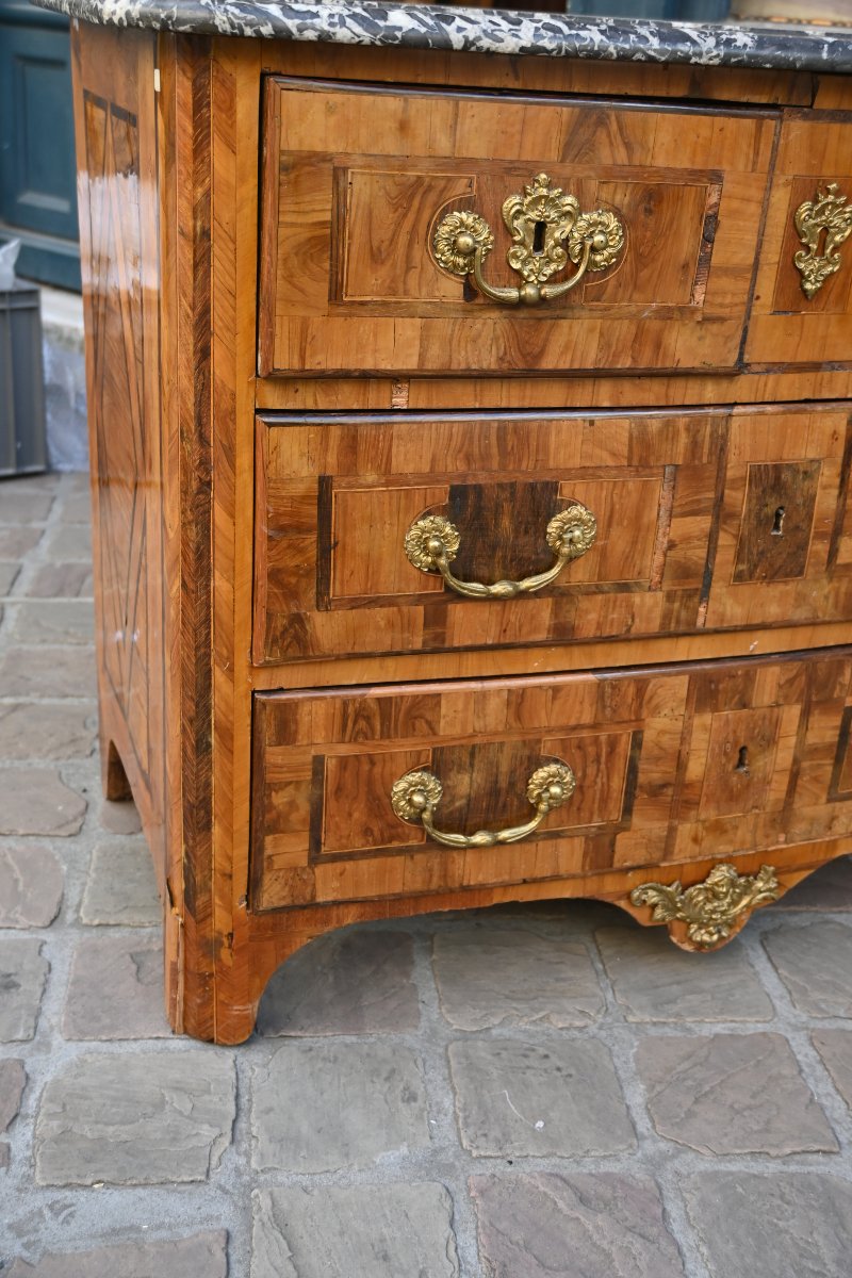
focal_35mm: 40
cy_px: 639
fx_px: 1411
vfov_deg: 48.7
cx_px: 426
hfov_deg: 33.6
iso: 320
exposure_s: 1/250
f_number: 4
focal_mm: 26.5
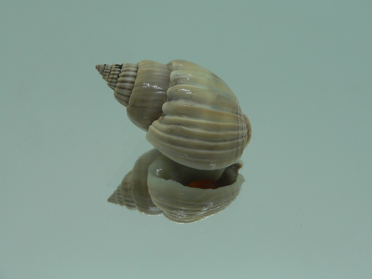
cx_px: 186
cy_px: 125
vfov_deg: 35.1
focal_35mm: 41
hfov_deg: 45.8
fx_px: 441
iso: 80
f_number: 2.8
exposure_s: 1/60
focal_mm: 4.6
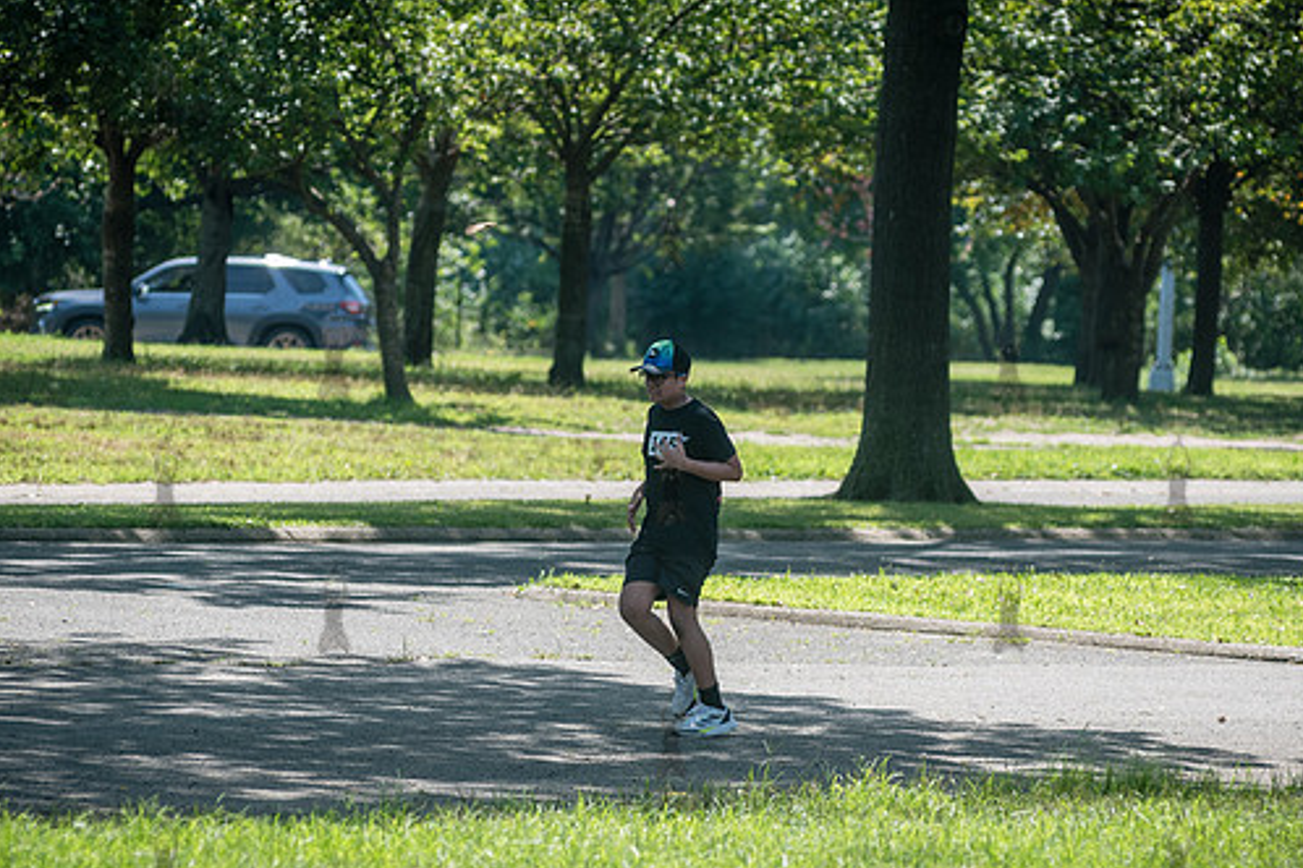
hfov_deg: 6.4
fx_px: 11690
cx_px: 726
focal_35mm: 323
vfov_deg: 4.3
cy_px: 490
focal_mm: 200
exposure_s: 1/1000
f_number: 5
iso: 500
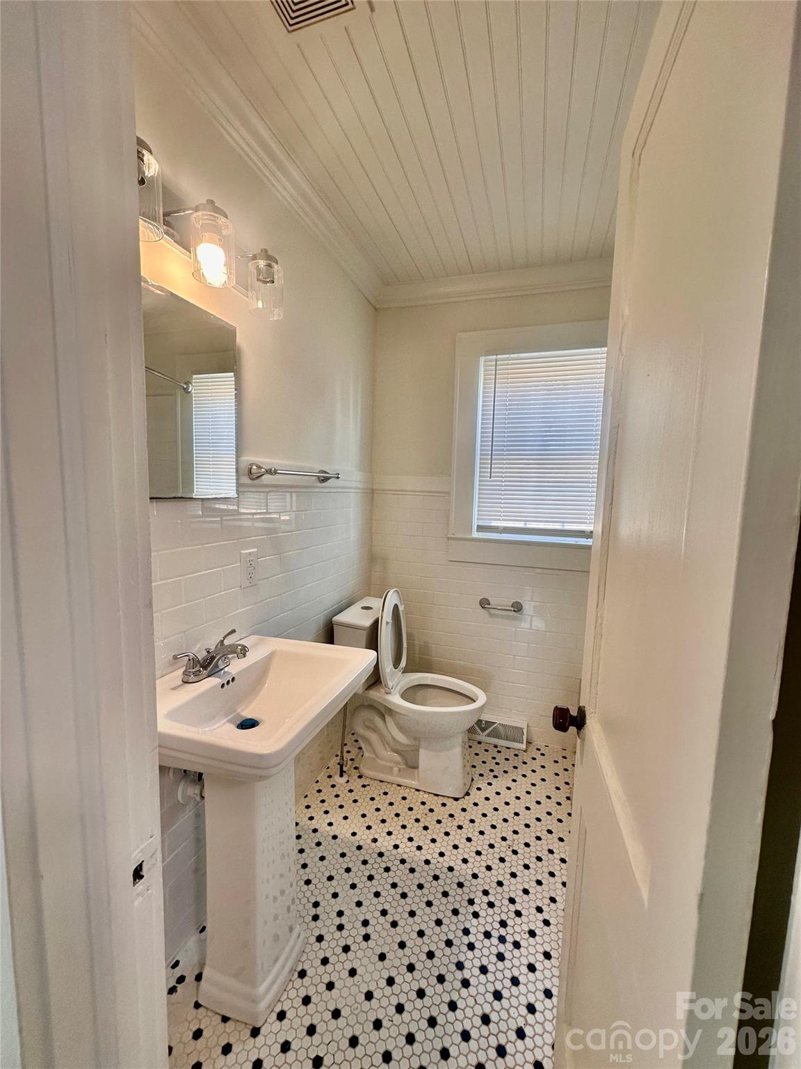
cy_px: 534
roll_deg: -1.5
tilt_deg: -5.0
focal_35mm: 14
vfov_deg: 102.1
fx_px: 432
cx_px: 400
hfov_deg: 85.7
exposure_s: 1/120
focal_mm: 2.22
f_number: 2.2
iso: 100
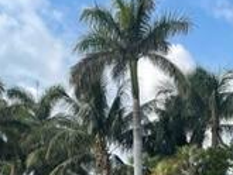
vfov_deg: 13.8
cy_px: 255
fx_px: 680
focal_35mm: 101
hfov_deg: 19.4
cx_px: 155
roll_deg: +1.0
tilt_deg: +0.6
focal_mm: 4.2
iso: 32
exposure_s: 1/1795
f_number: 1.6
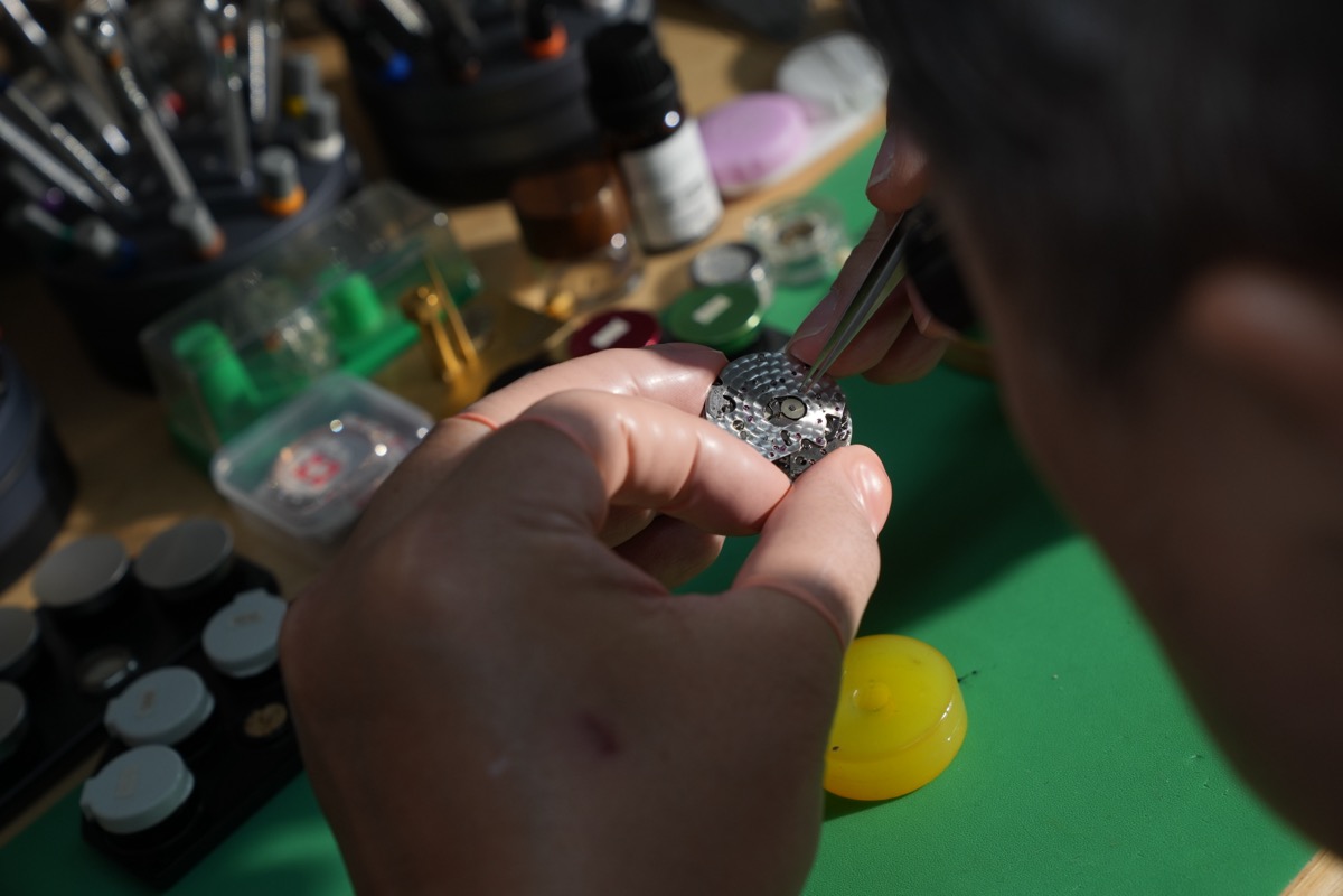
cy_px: 448
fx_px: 2611
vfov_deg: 19.5
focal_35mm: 70
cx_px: 672
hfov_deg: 28.8
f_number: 5.6
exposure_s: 1/100
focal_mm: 70
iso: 400
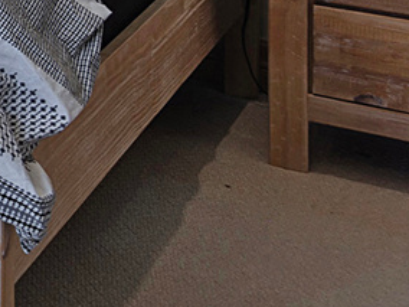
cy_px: -396
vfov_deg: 11.4
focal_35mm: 111
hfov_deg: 9.9
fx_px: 1312
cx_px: -975
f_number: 7.1
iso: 100
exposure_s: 1/15
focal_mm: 16
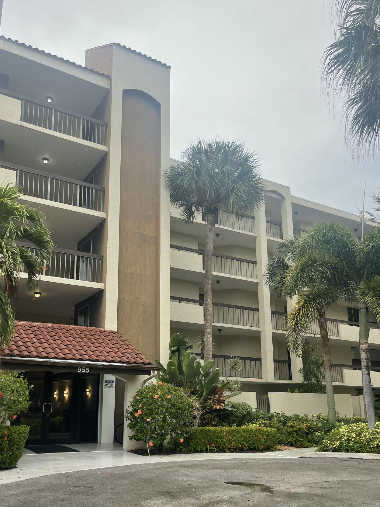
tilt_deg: +12.9
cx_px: 158
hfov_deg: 46.6
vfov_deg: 59.6
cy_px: 295
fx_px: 439
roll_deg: +0.0
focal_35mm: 30
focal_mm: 5.1
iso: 32
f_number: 1.6
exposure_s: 1/309
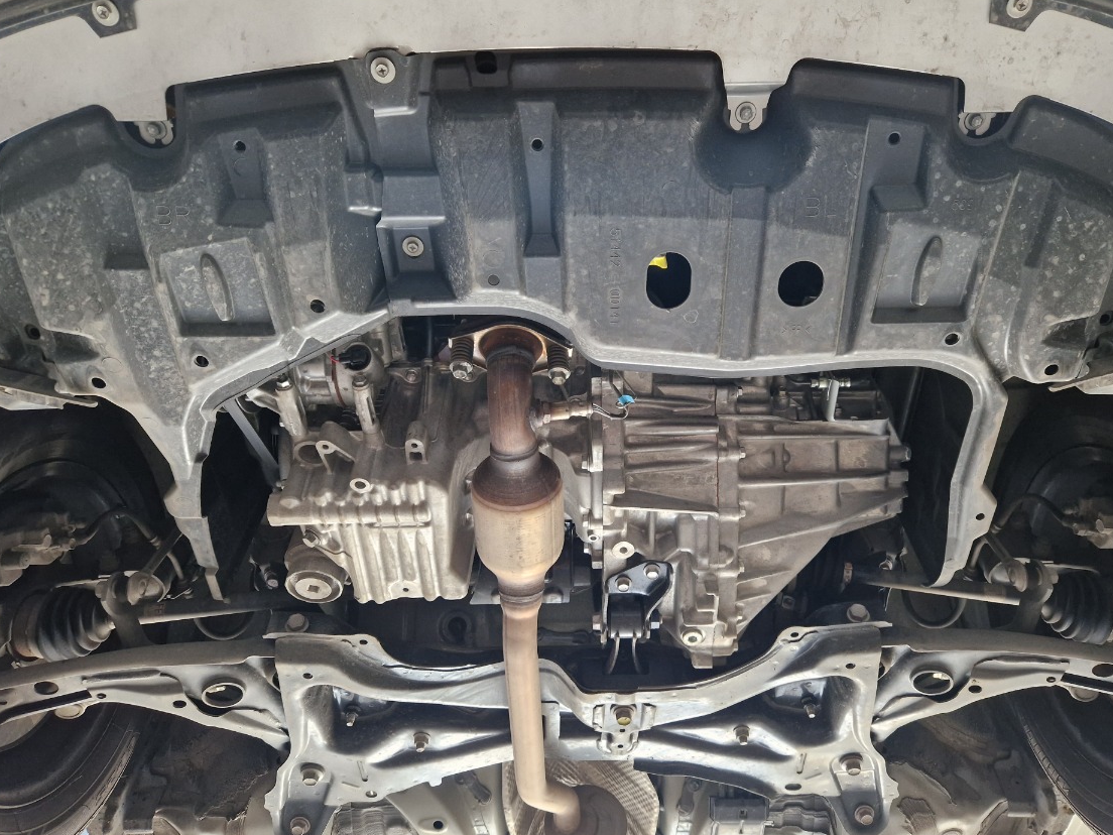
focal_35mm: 25
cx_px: 594
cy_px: 394
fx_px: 804
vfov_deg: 54.8
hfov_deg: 69.3
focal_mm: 5.4
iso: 320
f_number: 1.8
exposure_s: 1/100
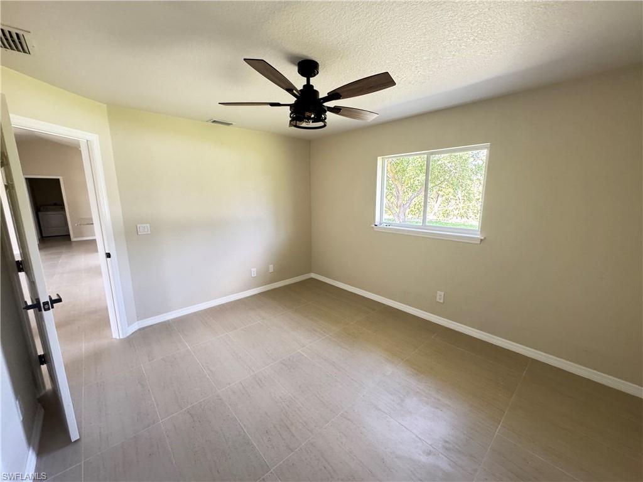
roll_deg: -0.1
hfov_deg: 102.1
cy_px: 241
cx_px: 322
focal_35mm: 14
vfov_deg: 85.7
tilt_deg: -10.1
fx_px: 260
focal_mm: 2.22
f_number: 2.2
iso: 400
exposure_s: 1/60
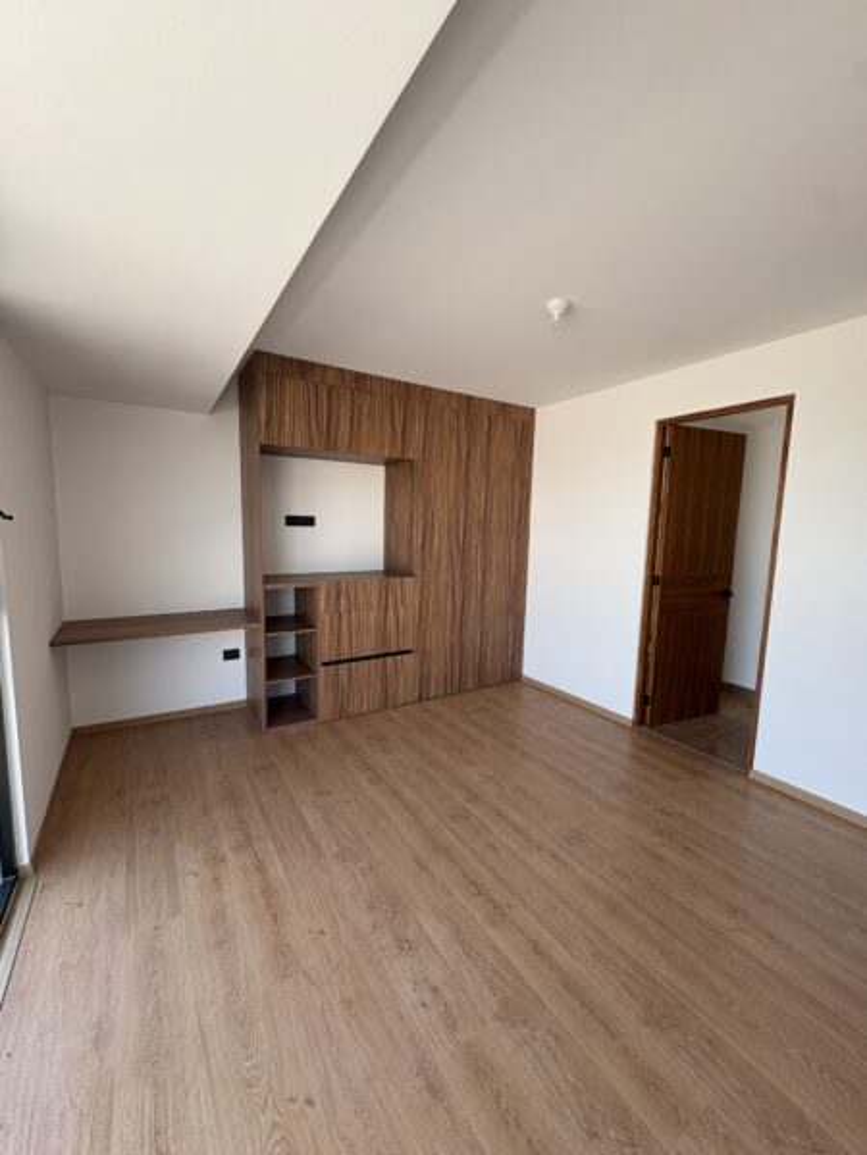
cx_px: 434
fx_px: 468
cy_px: 578
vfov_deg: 102.1
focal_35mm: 14
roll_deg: -1.3
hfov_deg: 85.7
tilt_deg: -5.7
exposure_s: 1/99
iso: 40
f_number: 2.2
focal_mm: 2.22
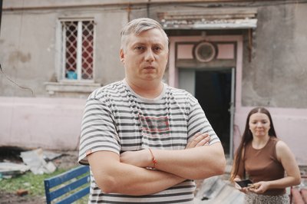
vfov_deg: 31.1
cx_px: 154
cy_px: 102
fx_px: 366
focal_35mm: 43
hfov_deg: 45.5
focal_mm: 43
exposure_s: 1/640
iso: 200
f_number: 4
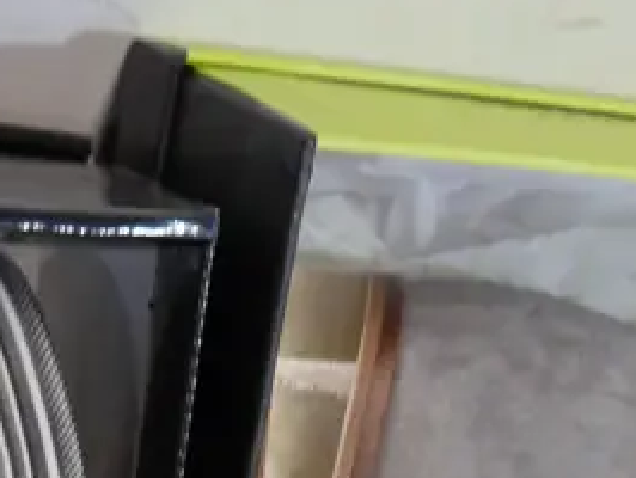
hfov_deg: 12.8
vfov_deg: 9.3
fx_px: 2832
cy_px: 773
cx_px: 222
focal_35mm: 154
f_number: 4.5
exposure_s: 1/60
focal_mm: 20
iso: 1250
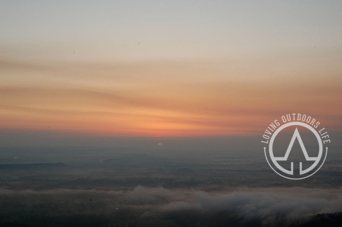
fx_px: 455
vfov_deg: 28.0
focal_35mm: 48
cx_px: 171
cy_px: 114
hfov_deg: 41.2
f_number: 18
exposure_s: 1/20
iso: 400
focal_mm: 32
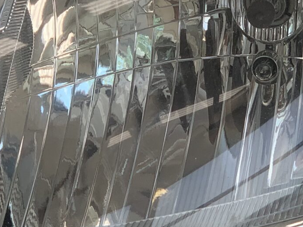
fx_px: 1689
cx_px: 213
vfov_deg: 7.7
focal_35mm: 193
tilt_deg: -11.1
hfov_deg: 10.2
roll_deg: -1.9
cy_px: 25
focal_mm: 6
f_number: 2.4
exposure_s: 1/131
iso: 16
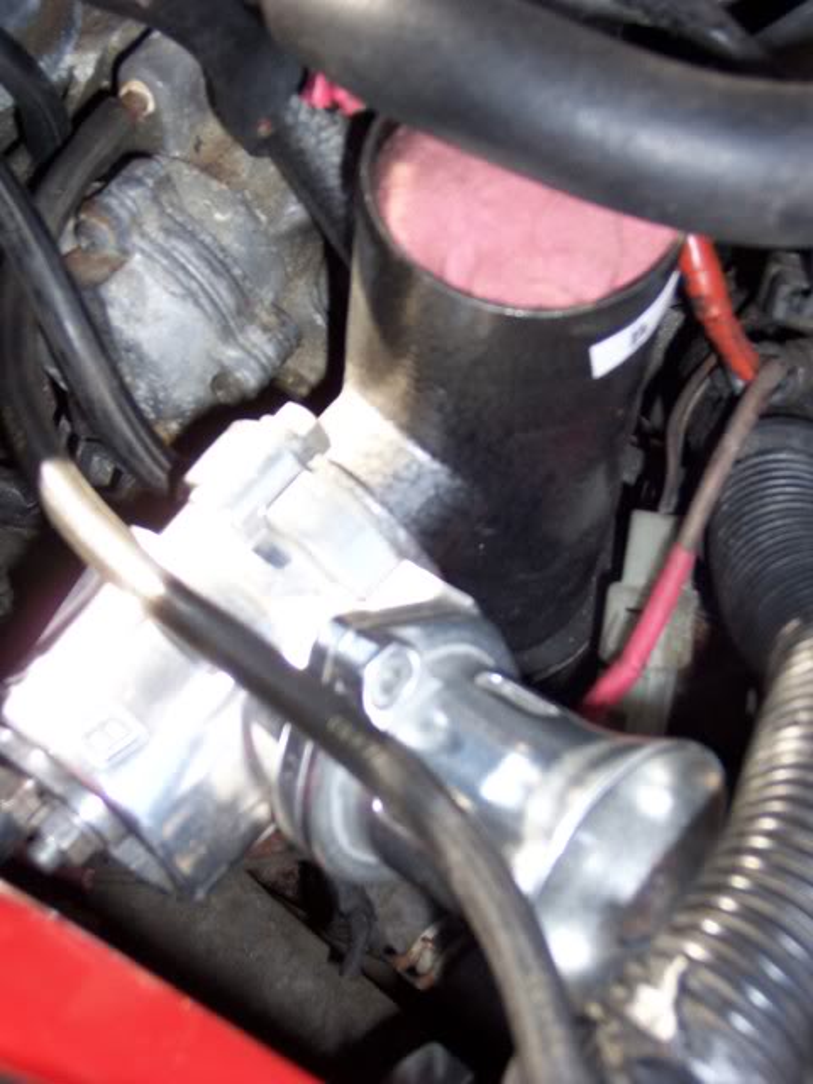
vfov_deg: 26.7
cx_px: 406
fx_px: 2286
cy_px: 542
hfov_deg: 20.2
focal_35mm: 73
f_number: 4.3
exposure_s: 1/90
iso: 140
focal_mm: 12.1
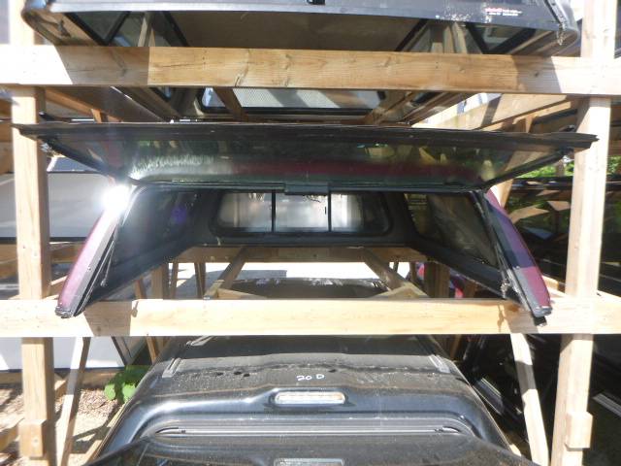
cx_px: 310
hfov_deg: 69.4
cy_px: 233
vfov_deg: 54.9
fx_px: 448
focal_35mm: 25
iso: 100
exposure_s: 1/160
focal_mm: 4.5
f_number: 3.9
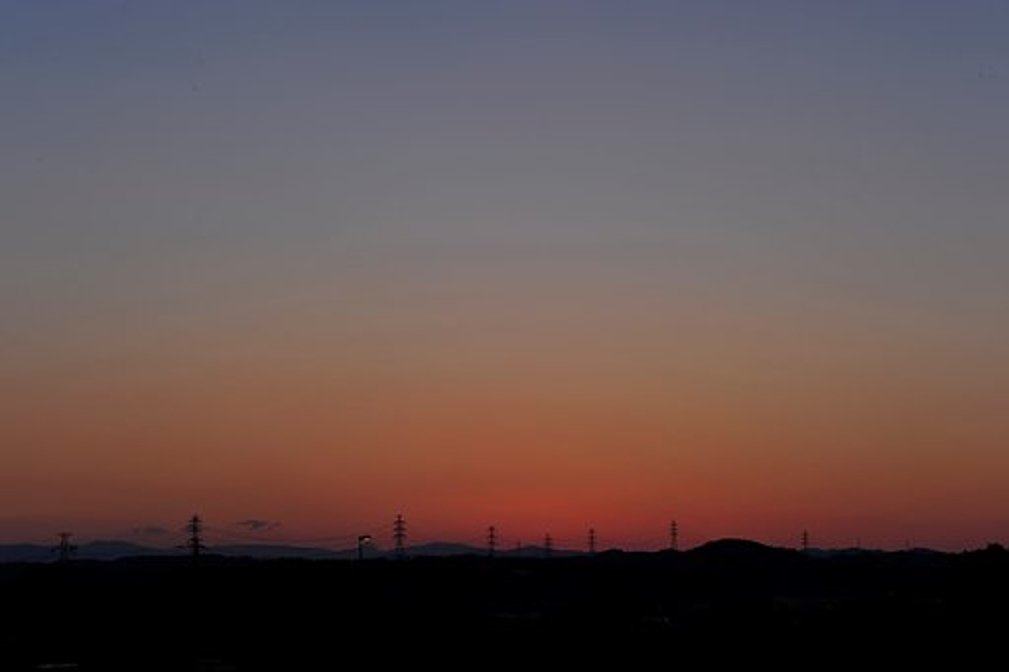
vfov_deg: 19.4
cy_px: 336
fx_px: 1961
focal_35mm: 70
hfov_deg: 28.9
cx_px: 504
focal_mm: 70
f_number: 11
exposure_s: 1/50
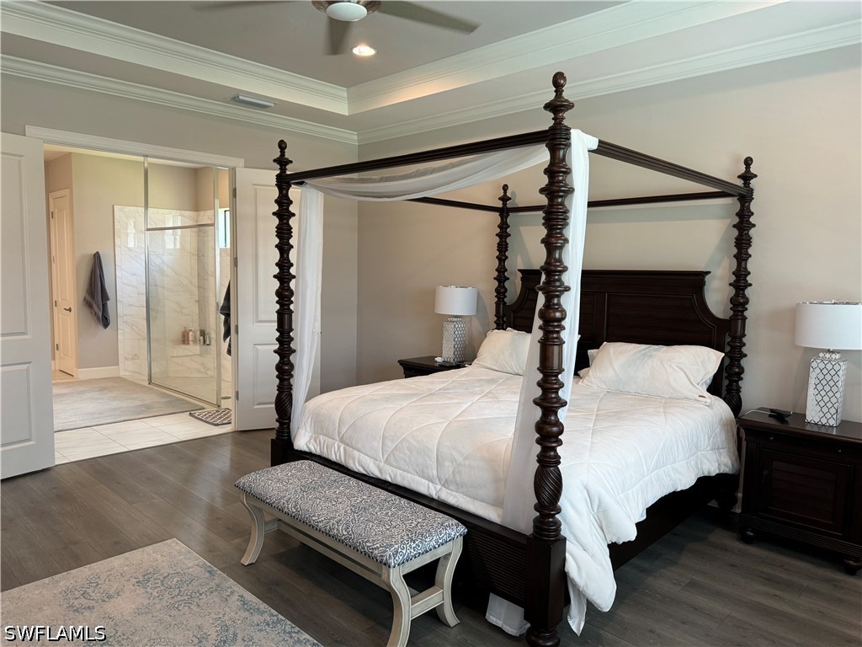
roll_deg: -1.6
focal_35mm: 24
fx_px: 598
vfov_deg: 56.8
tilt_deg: -7.2
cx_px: 431
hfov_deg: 71.6
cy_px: 324
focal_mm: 6.76
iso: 200
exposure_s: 1/120
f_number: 1.78
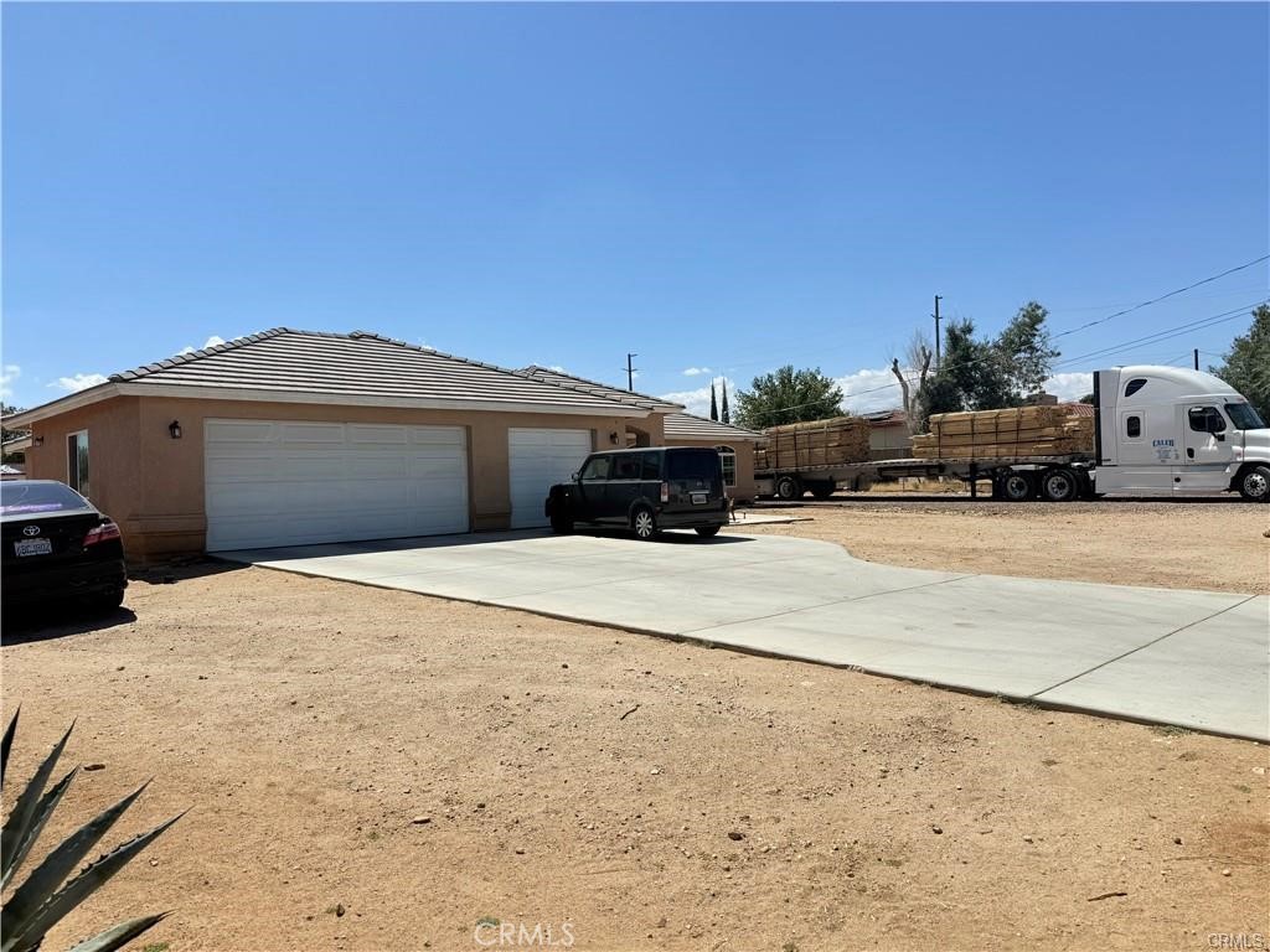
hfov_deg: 71.6
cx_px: 635
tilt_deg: +1.2
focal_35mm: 24
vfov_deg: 56.8
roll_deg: +2.1
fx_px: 881
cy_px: 476
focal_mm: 6.76
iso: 80
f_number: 1.78
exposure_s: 1/9091
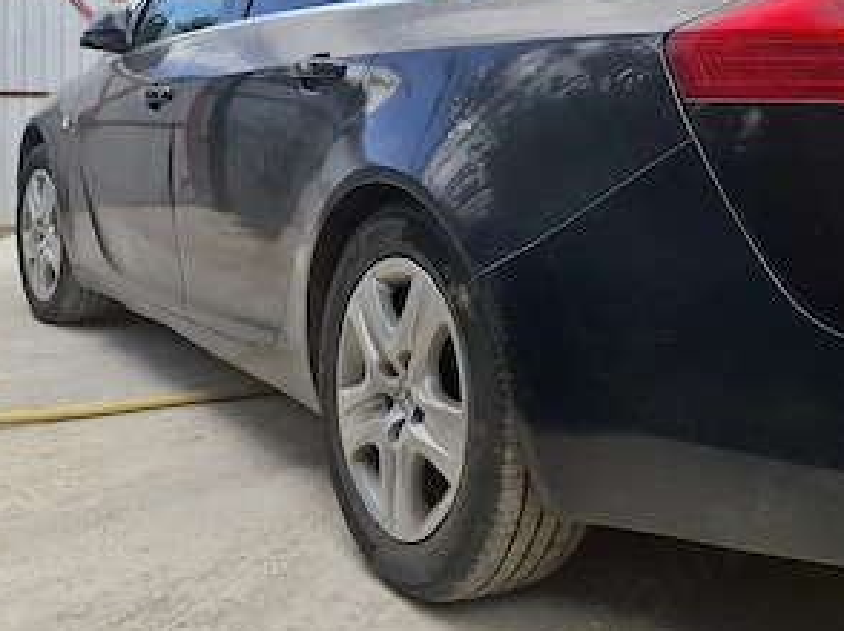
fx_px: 1145
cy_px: 146
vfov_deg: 30.2
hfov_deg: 40.3
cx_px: 505
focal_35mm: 47
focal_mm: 5.54
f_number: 1.8
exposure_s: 1/903
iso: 50
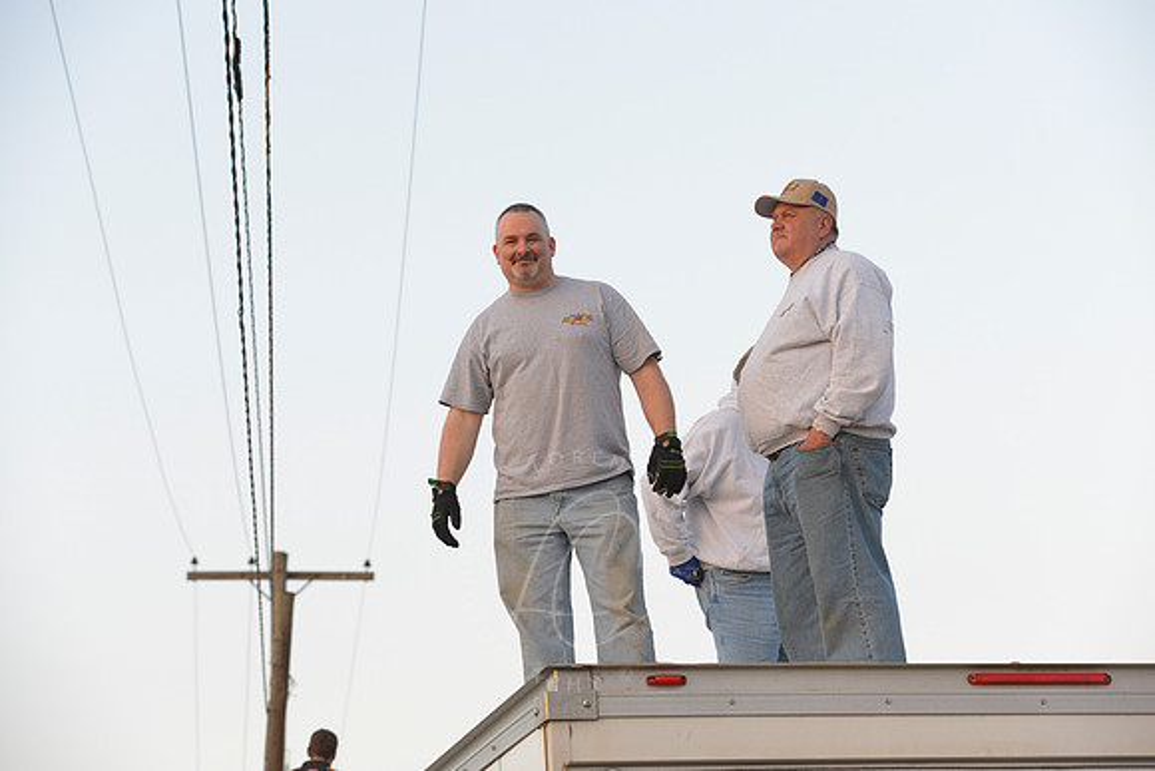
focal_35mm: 105
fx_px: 3369
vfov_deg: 13.0
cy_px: 386
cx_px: 578
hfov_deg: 19.5
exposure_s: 1/250
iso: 800
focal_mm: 105
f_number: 5
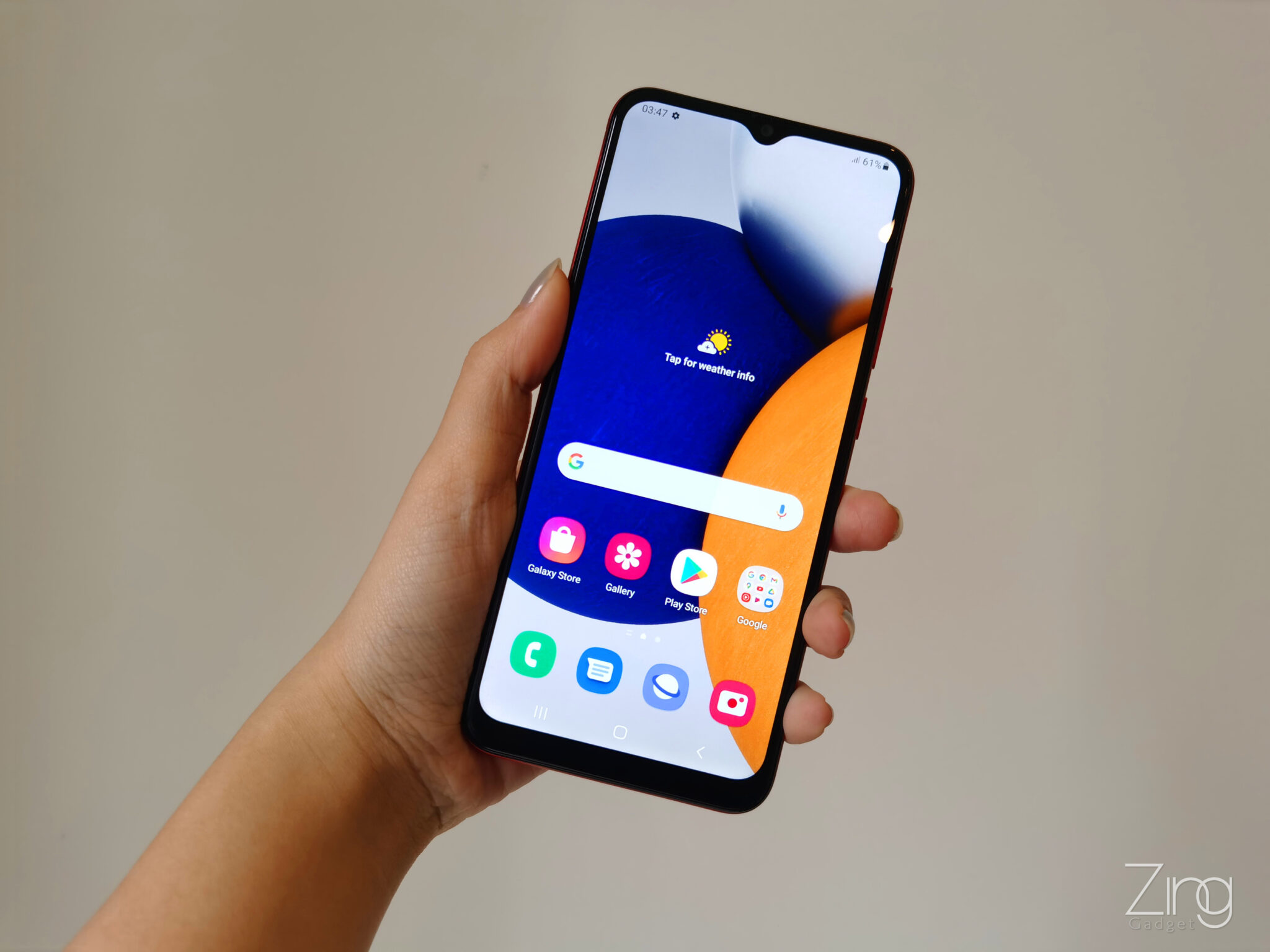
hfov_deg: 65.3
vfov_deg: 51.4
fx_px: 991
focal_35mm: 27
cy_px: 476
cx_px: 635
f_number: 1.6
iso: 80
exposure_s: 1/100
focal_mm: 5.56
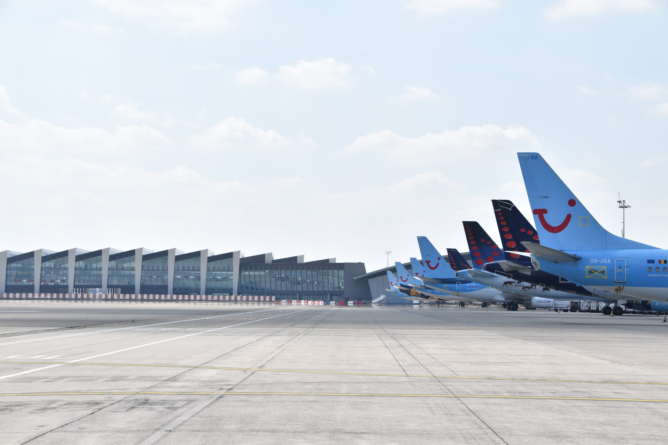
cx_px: 334
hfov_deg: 26.0
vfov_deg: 17.5
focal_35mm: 78
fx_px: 1447
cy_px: 222
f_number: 11
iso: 200
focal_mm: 52
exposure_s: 1/500
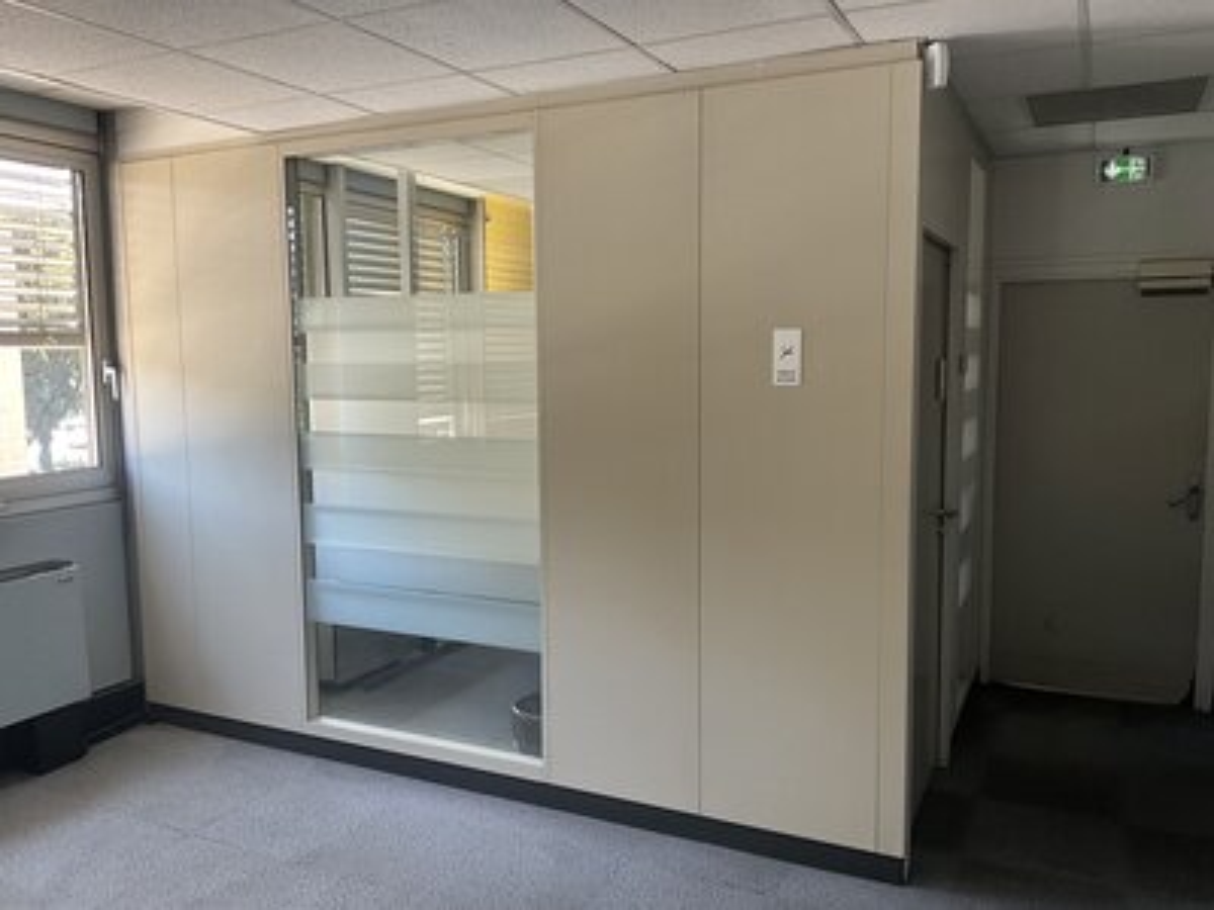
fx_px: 1017
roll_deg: +0.2
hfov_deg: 61.7
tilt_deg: -6.9
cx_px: 607
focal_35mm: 29
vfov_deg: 48.2
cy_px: 455
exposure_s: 1/91
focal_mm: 3
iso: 64
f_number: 1.8
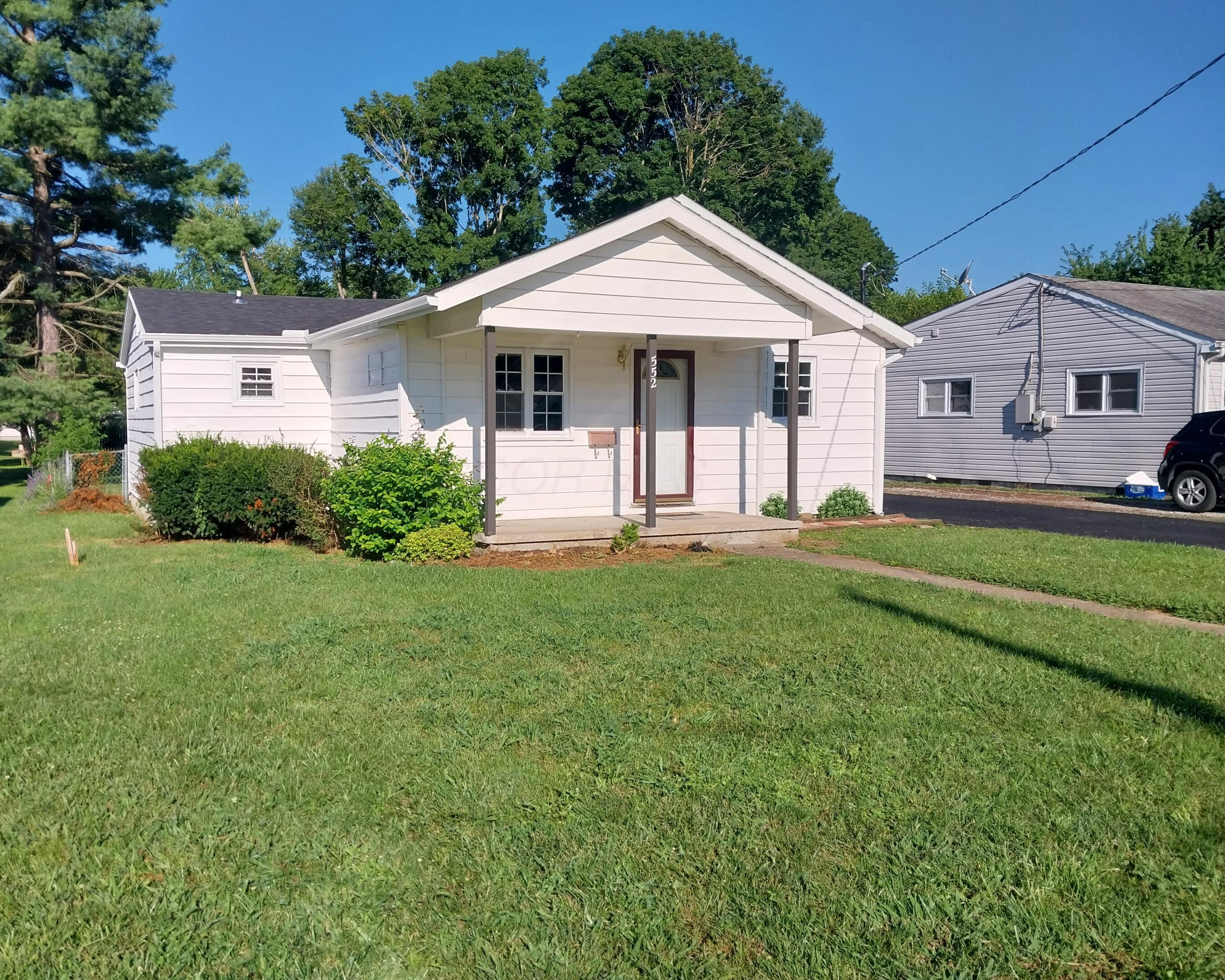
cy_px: 475
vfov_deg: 51.5
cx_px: 571
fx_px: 1015
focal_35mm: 28
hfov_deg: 62.1
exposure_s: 1/1182
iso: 20
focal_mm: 4
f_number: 1.8
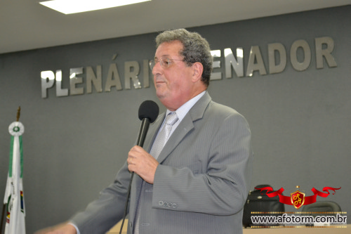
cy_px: 117
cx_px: 176
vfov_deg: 18.9
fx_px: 702
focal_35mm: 72
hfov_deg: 28.1
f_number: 5.6
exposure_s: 1/60
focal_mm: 48
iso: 2500
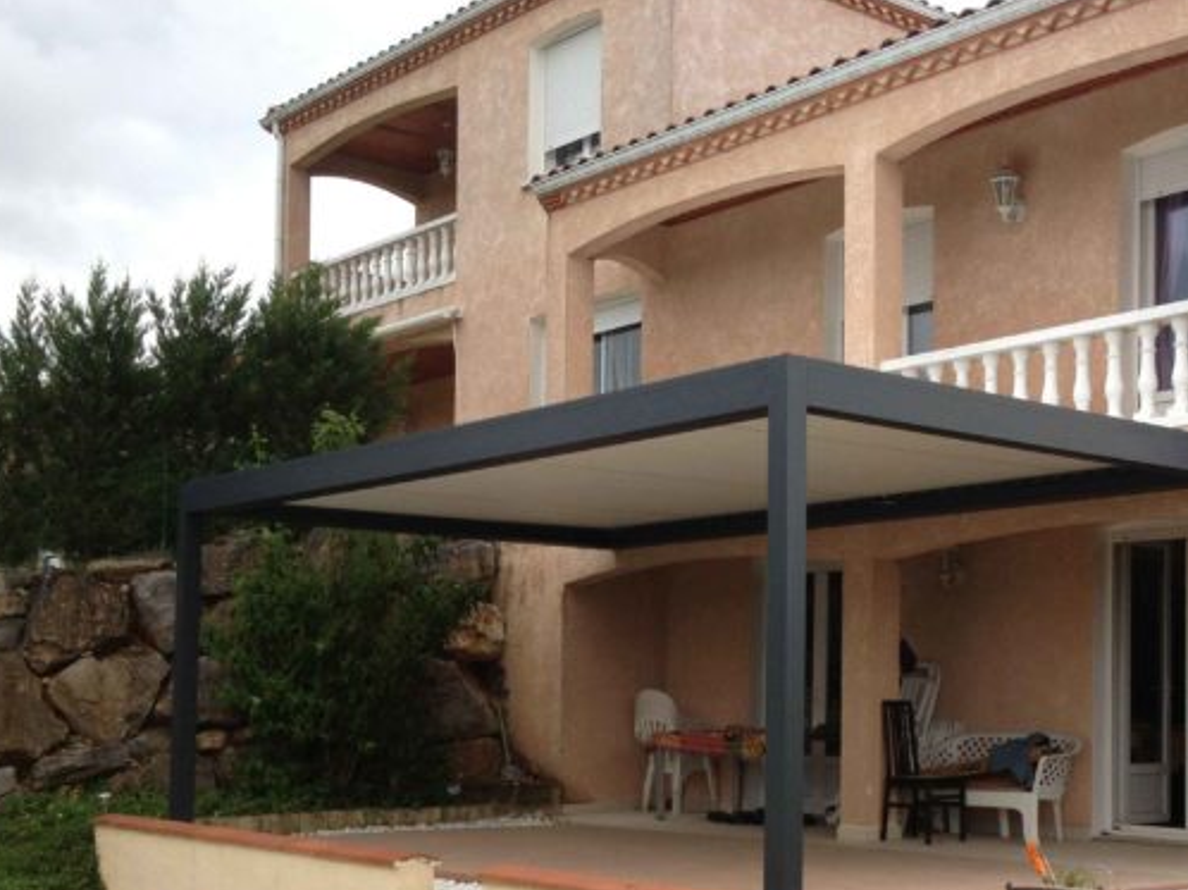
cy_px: 623
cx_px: 730
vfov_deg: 26.8
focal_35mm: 54
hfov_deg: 35.4
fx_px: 1852
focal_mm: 4.28
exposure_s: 1/329
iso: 50
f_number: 2.4
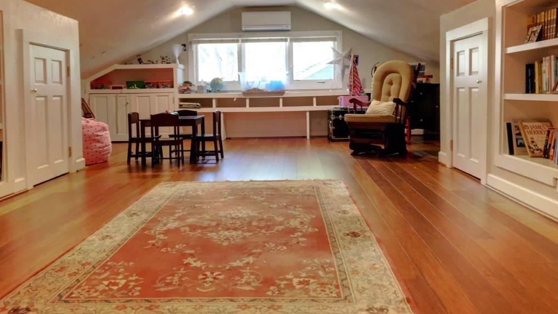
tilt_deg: -1.9
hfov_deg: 61.0
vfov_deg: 36.4
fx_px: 474
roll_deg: +1.1
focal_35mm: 32
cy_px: 112
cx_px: 280
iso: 200
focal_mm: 4.15
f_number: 2.2
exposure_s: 1/30
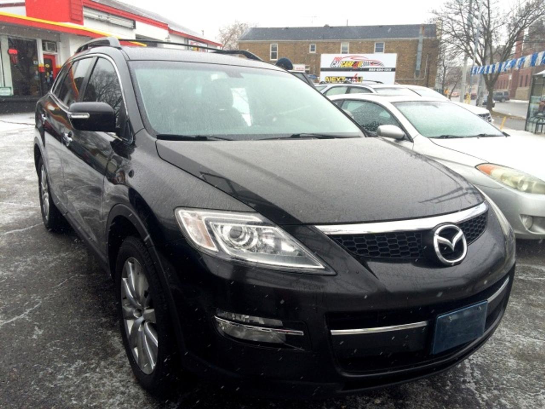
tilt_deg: -13.0
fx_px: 457
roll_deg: -0.4
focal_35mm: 29
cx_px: 272
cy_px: 204
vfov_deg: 48.2
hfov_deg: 61.7
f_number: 2.2
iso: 32
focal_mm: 4.15
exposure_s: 1/308
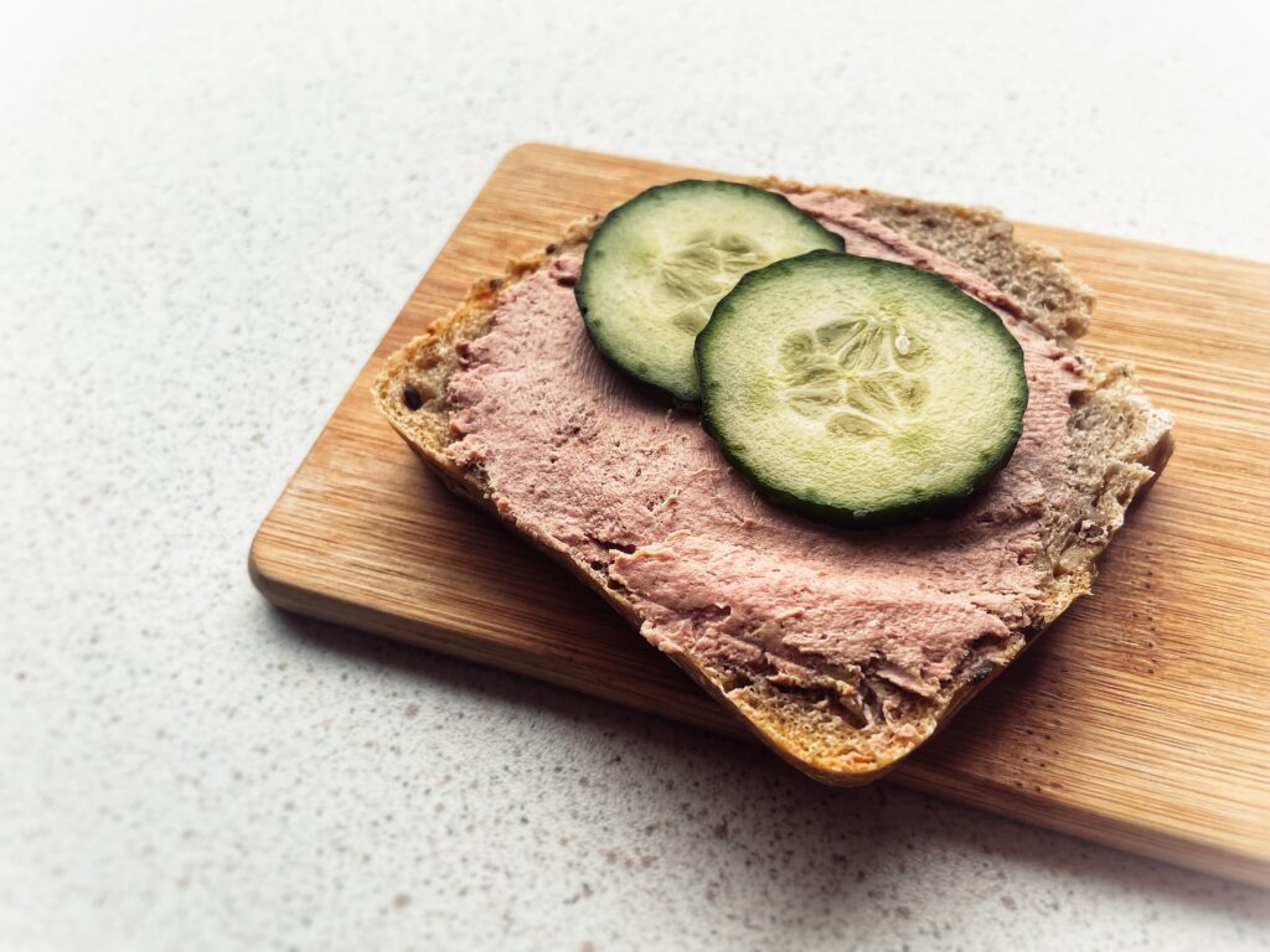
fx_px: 954
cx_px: 635
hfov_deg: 67.3
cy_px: 476
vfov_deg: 53.1
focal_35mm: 26
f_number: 1.6
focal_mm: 4.2
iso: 50
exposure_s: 1/121
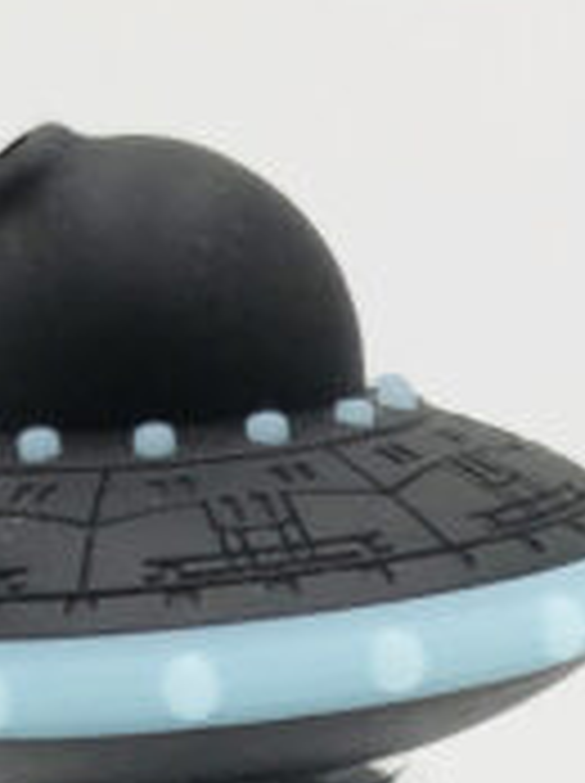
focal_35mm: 129
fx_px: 2914
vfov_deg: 13.1
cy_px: 1598
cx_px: 513
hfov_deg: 11.4
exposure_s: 1/484
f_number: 1.8
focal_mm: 3.99
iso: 20
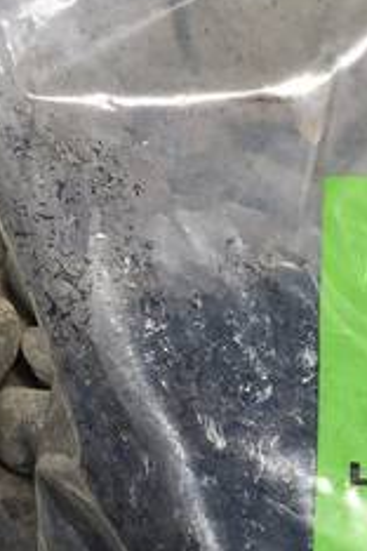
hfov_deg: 10.1
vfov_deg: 15.5
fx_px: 1972
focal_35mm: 129
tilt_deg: -48.2
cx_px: 635
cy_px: 584
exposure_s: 1/3597
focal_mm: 4.15
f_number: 2.2
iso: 32
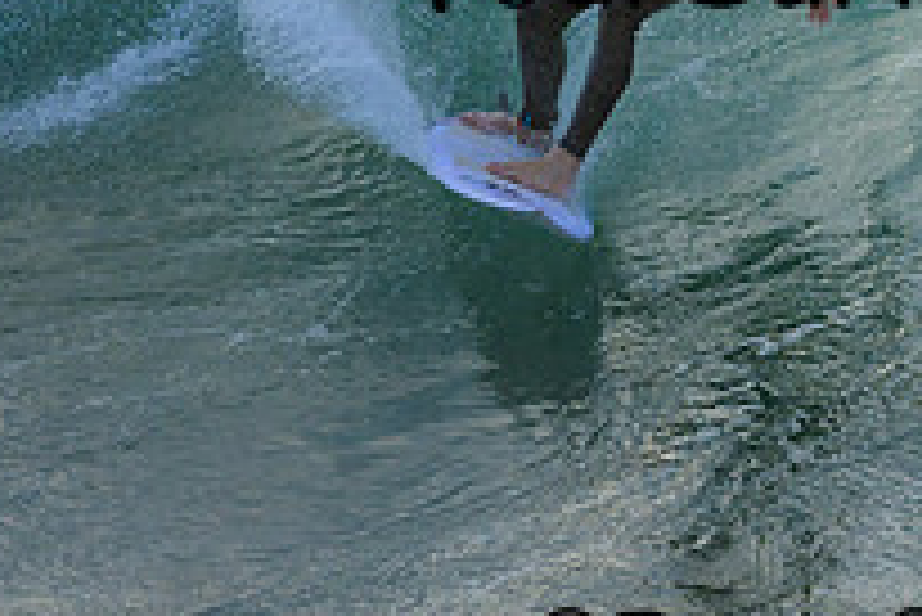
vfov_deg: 0.6
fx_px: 57971
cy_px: -97
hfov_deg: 0.9
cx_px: 877
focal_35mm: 2262
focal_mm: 800
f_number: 6.3
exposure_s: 1/2000
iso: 720
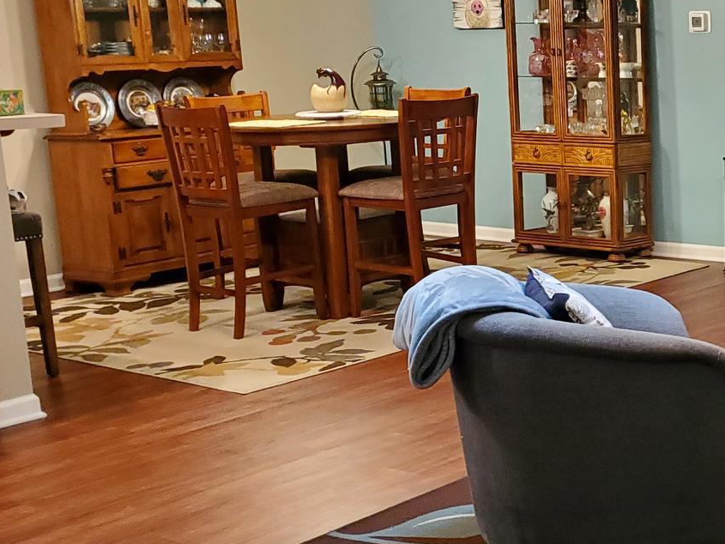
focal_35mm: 63
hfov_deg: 28.4
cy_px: 279
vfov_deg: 23.3
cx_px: 766
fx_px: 1320
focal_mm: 4.3
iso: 500
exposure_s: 1/40
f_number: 1.5
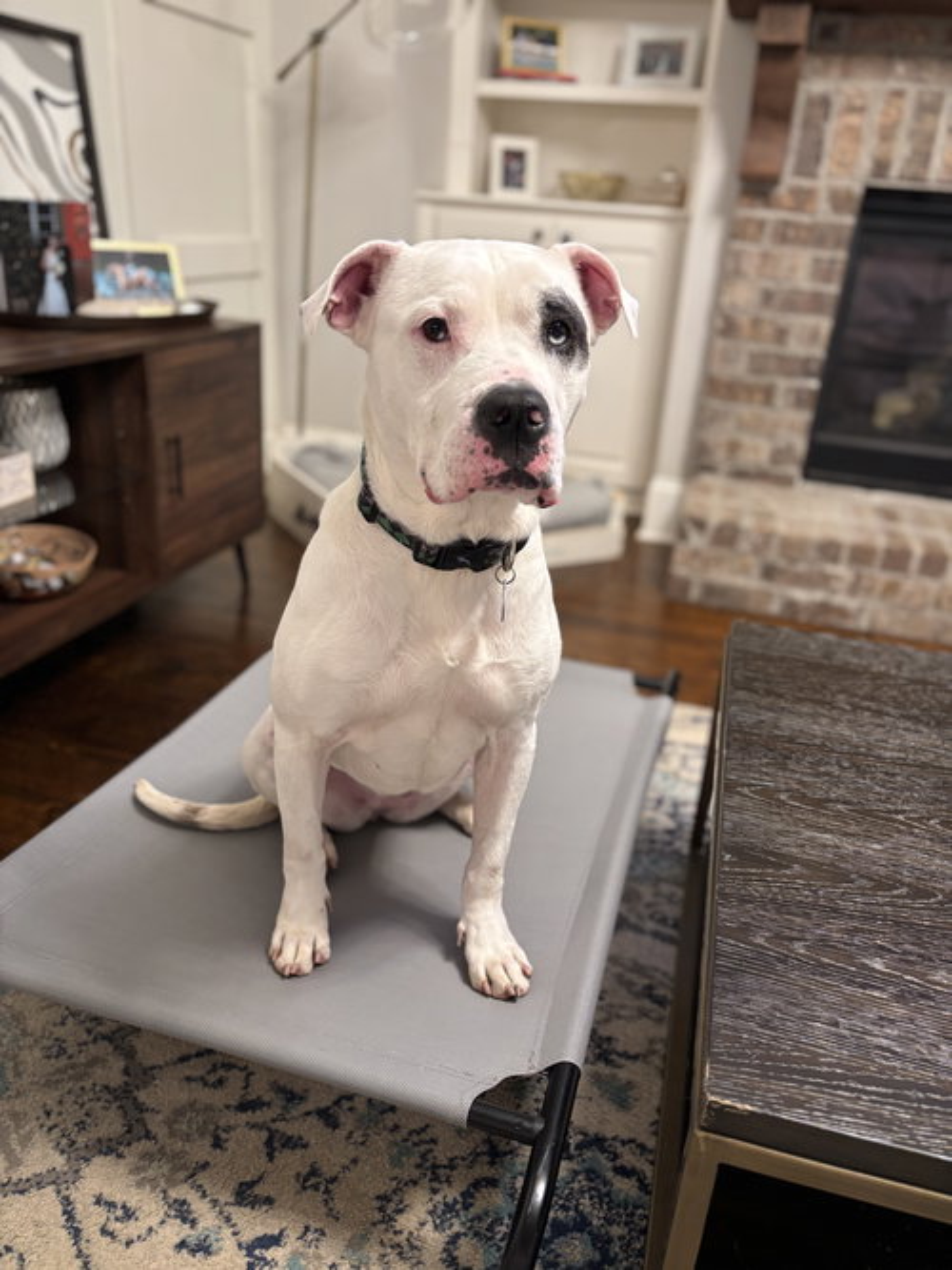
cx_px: 476
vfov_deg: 67.3
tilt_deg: -24.0
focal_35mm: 26
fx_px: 954
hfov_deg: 53.0
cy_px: 635
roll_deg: -3.9
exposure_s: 1/60
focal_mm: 5.96
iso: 200
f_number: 1.6
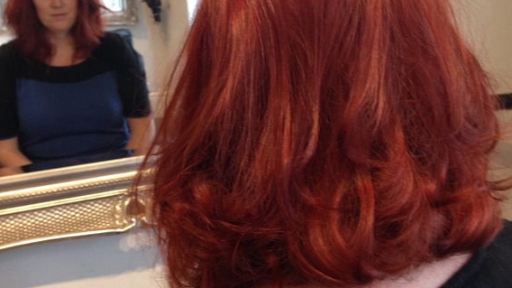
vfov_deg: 22.2
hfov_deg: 38.5
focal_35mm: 54
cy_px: 124
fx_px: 733
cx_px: 277
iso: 125
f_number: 2.4
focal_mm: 4.12
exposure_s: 1/20
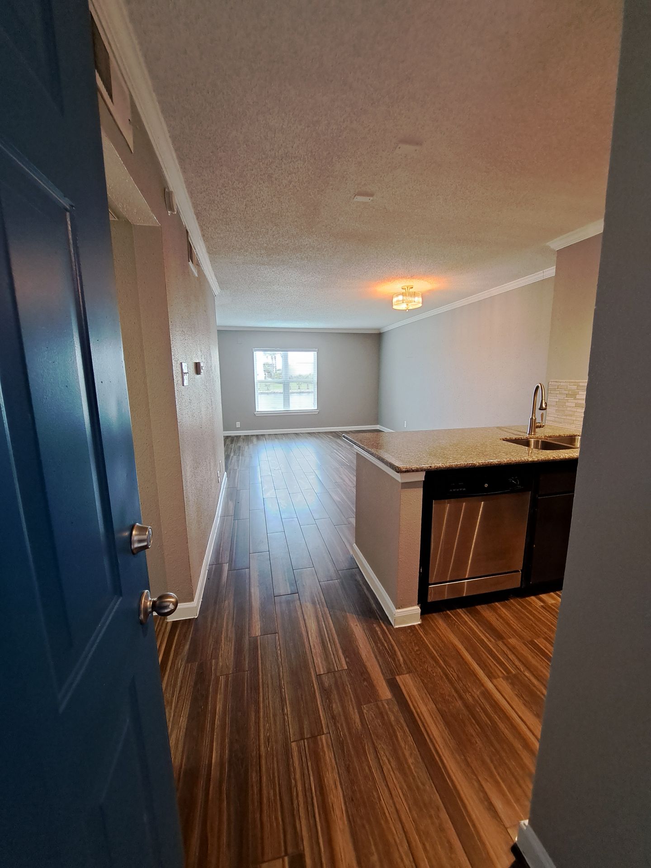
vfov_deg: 106.2
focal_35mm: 13
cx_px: 326
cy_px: 434
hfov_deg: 89.9
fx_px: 326
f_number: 2.2
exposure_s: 1/40
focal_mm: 1.74
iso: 200
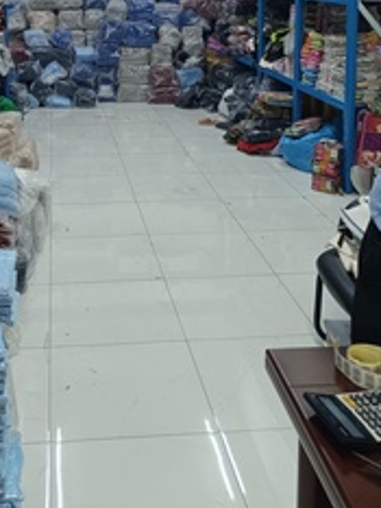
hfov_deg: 30.5
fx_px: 689
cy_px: 49
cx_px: 101
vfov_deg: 37.7
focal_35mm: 47
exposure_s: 1/100
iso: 475
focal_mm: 6.14
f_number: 1.65
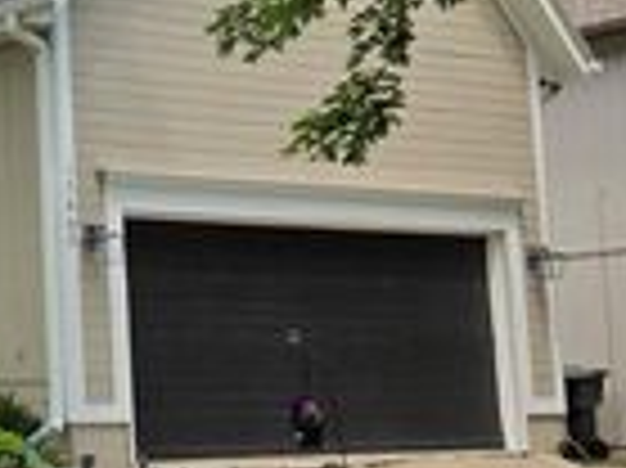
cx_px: -437
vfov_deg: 17.8
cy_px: 232
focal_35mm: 83
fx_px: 1500
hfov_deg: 19.1
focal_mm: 6.3
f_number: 1.7
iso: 80
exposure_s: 1/3336
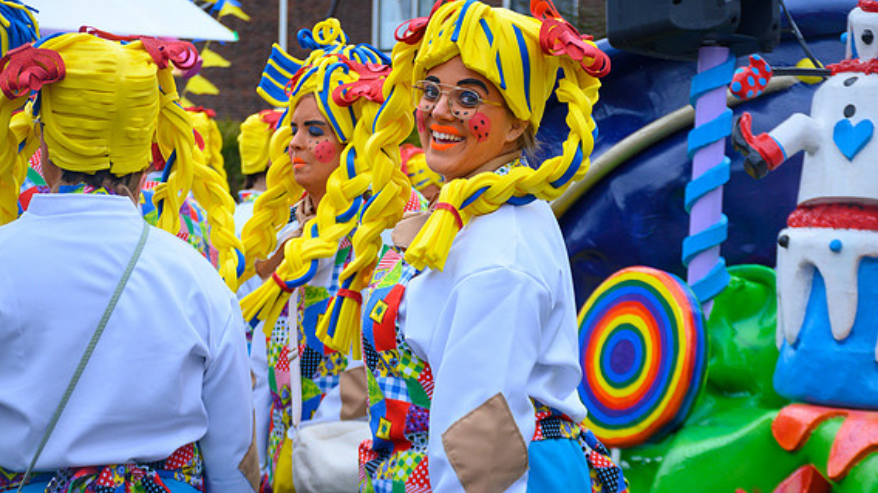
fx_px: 2467
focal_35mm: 106
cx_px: 439
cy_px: 240
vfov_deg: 11.4
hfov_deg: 20.2
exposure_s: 1/800
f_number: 6.3
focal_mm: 66
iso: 400
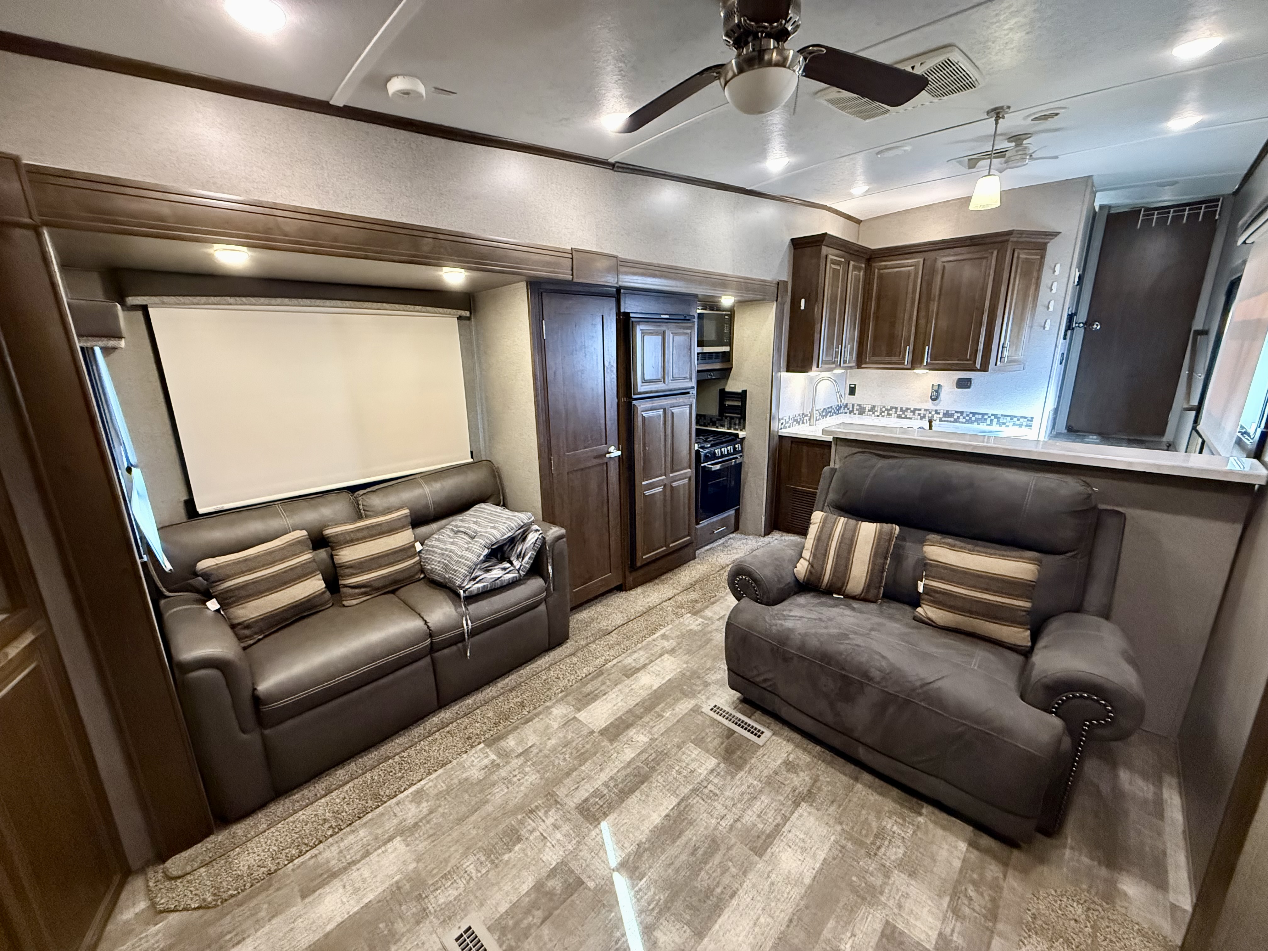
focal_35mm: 14
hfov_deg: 102.1
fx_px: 513
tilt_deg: -15.2
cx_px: 634
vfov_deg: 85.7
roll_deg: +0.7
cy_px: 476
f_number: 2.2
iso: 1000
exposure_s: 1/60
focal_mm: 2.22
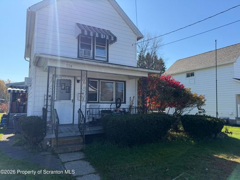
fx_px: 166
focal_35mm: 24
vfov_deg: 56.8
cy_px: 90
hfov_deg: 71.6
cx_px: 120
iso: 125
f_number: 1.78
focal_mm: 6.76
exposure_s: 1/3953
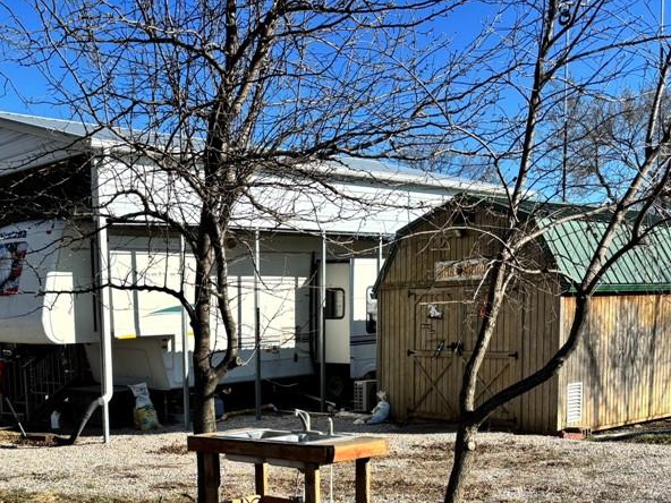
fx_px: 872
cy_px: 430
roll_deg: +1.7
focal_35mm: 45
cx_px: 227
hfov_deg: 41.6
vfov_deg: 31.0
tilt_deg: -8.6
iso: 50
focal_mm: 5.96
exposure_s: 1/2288
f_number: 1.6
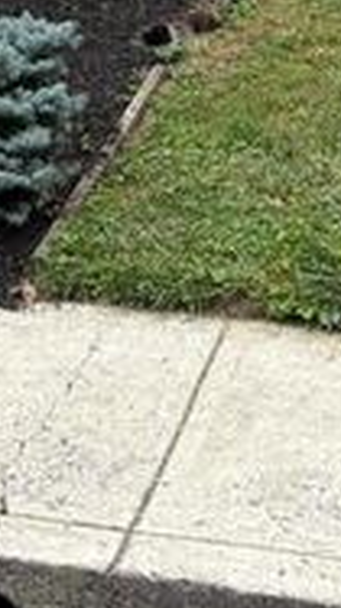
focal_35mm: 101
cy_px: -223
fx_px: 1626
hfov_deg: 11.5
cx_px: -146
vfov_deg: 19.2
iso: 50
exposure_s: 1/861
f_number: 1.6
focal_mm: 5.96
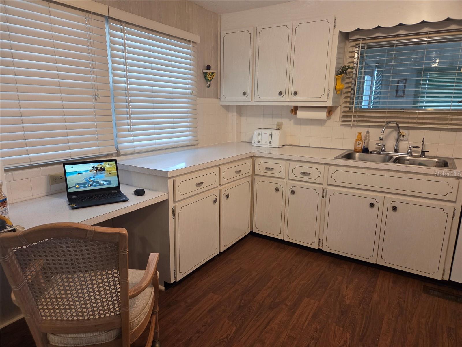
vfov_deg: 58.9
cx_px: 231
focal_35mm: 23
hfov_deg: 73.9
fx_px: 307
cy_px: 174
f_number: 1.8
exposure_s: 1/120
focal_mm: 5.4
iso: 500
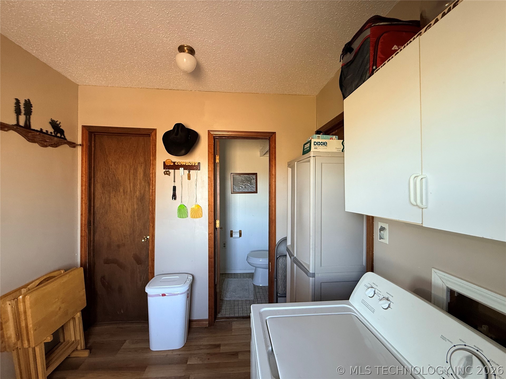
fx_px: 205
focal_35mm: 14
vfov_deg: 85.7
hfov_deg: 102.1
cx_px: 253
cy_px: 190
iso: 250
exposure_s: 1/60
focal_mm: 2.22
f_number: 2.2
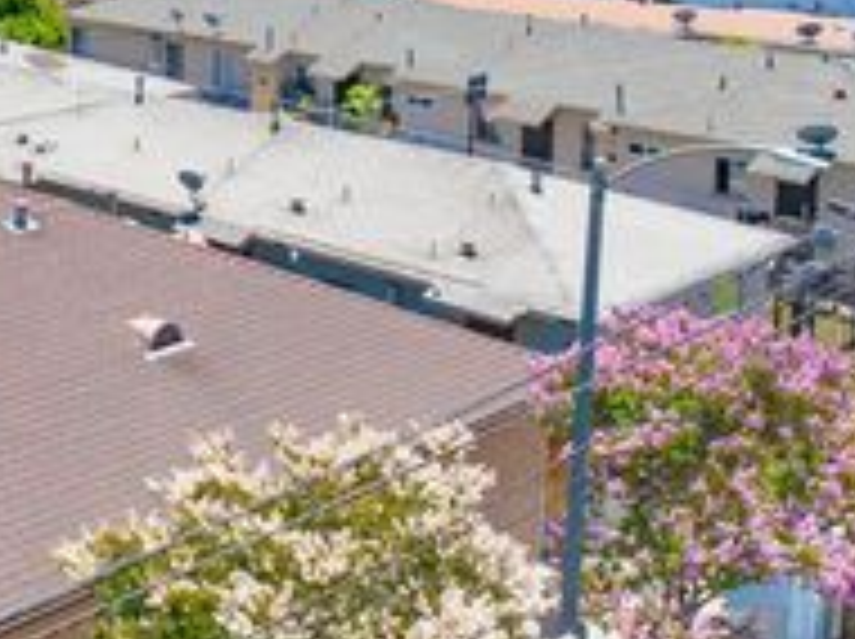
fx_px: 1554
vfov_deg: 22.7
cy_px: 63
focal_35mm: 63
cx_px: -148
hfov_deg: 27.4
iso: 110
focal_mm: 12.29
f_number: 2.8
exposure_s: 1/2000
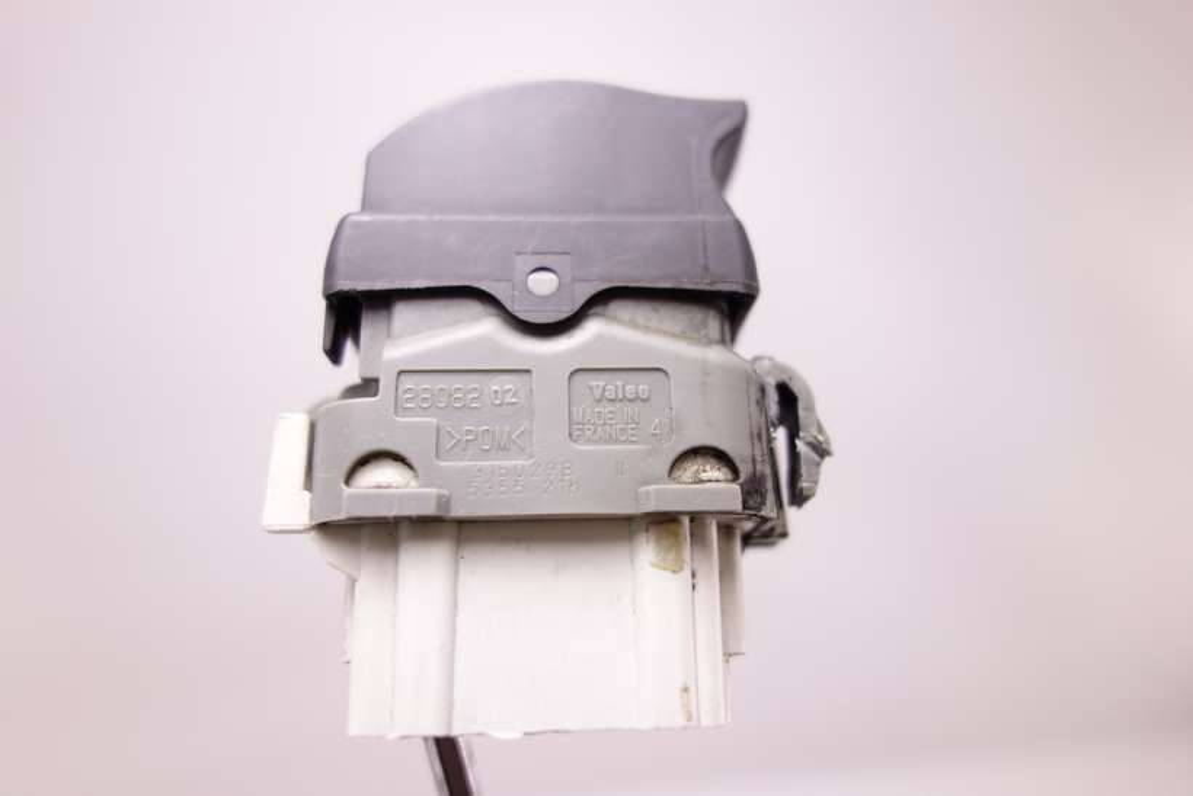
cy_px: 398
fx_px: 928
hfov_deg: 65.5
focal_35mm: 28
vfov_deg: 46.4
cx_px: 596
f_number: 2.5
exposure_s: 1/100
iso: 125
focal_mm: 10.4
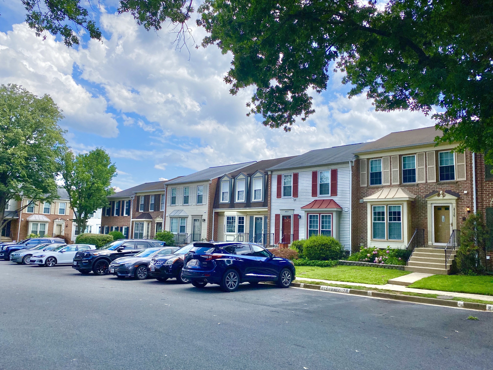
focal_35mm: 26
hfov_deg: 67.3
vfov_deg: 53.1
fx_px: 370
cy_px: 185
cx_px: 246
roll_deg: -2.0
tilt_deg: +9.2
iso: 32
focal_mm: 4.25
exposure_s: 1/3125
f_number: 1.8
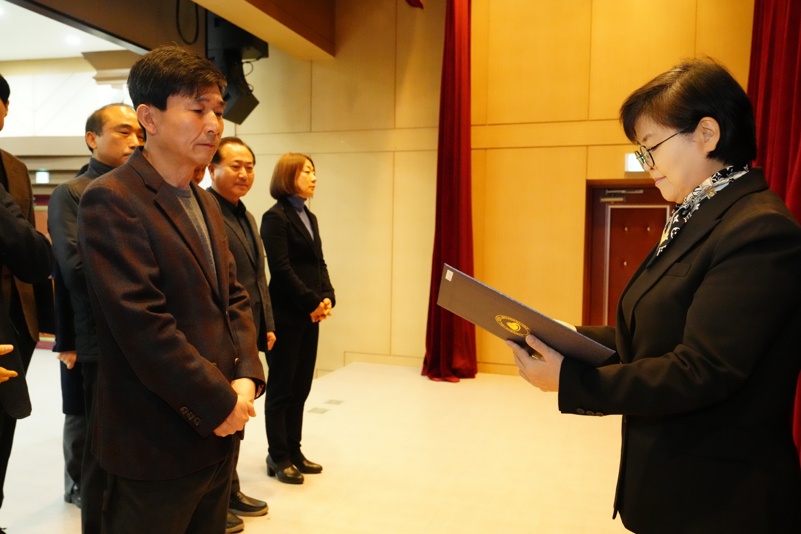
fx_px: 734
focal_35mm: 33
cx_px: 400
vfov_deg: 40.0
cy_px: 267
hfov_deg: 57.2
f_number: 5.6
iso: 16000
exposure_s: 1/160
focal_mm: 33
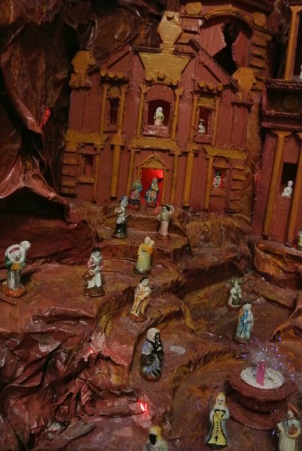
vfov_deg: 54.2
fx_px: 440
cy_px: 190
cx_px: 169
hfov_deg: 37.9
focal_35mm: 35
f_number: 3.5
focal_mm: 11
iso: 3200
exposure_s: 1/60
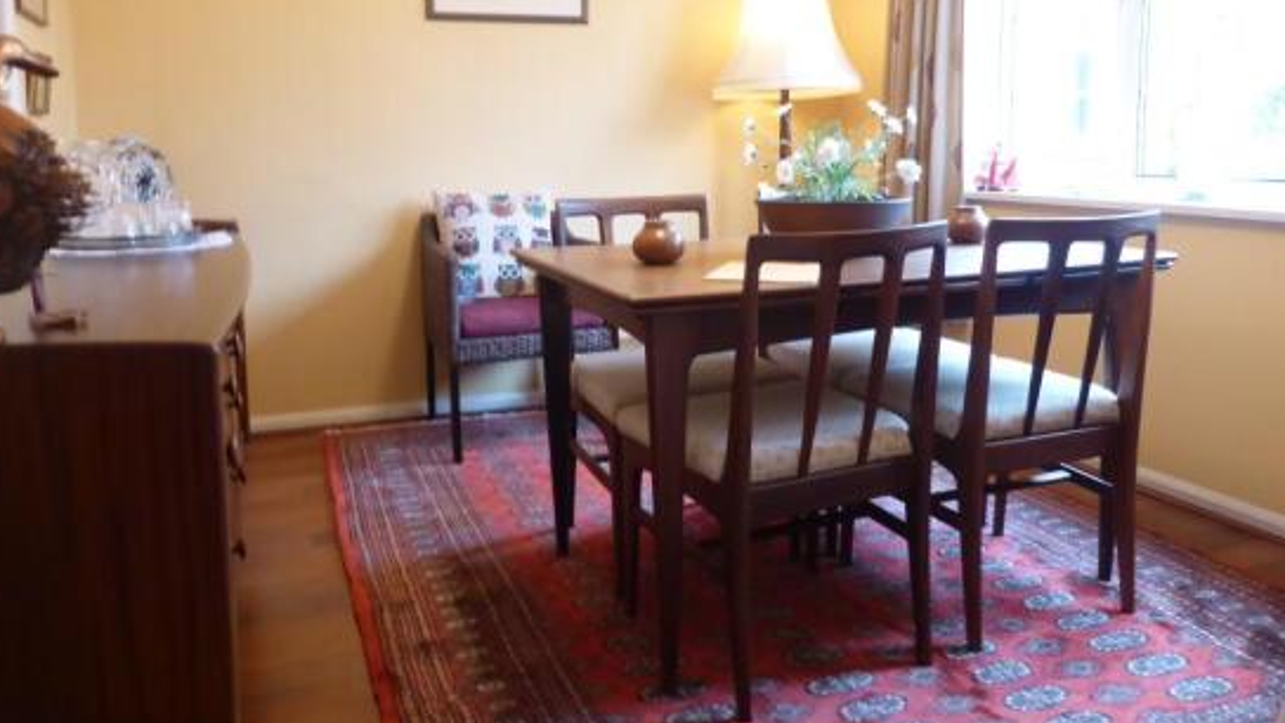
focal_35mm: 28
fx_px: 954
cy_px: 247
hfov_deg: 67.9
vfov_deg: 41.0
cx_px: 653
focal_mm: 4.3
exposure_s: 1/10
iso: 400
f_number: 3.3
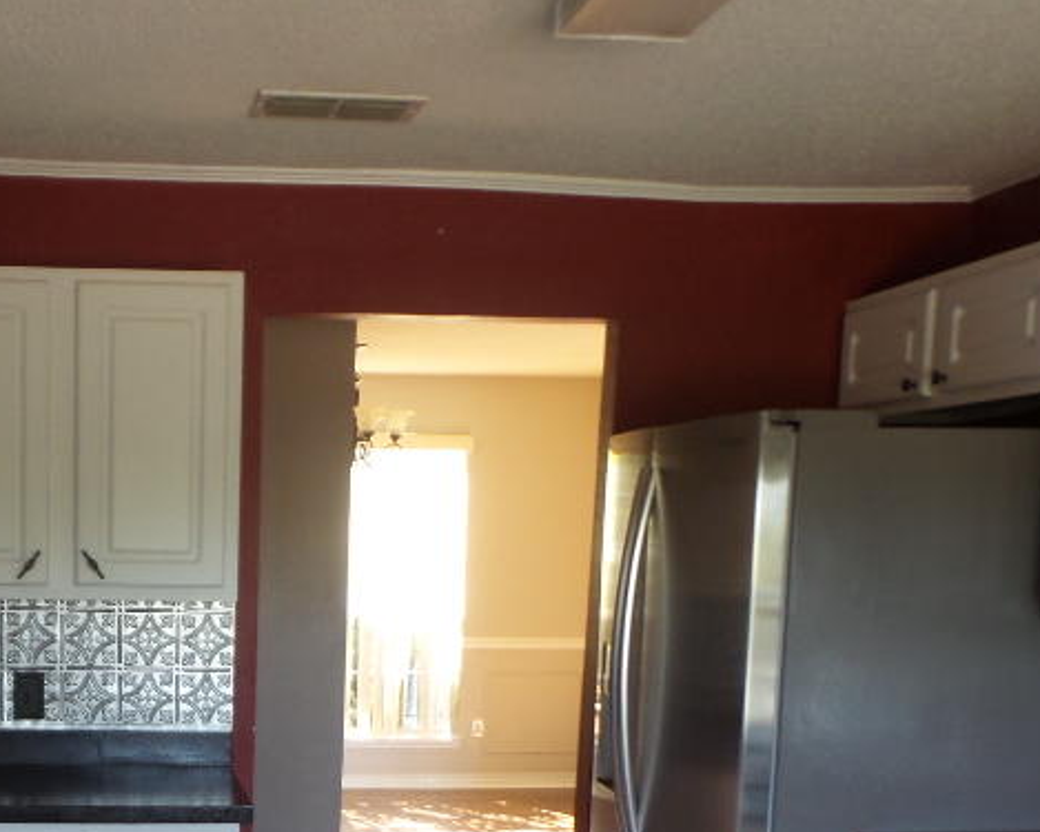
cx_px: 186
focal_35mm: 49
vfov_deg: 29.4
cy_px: 774
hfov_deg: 36.6
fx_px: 1508
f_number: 2.8
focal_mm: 4.1
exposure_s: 1/30
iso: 160
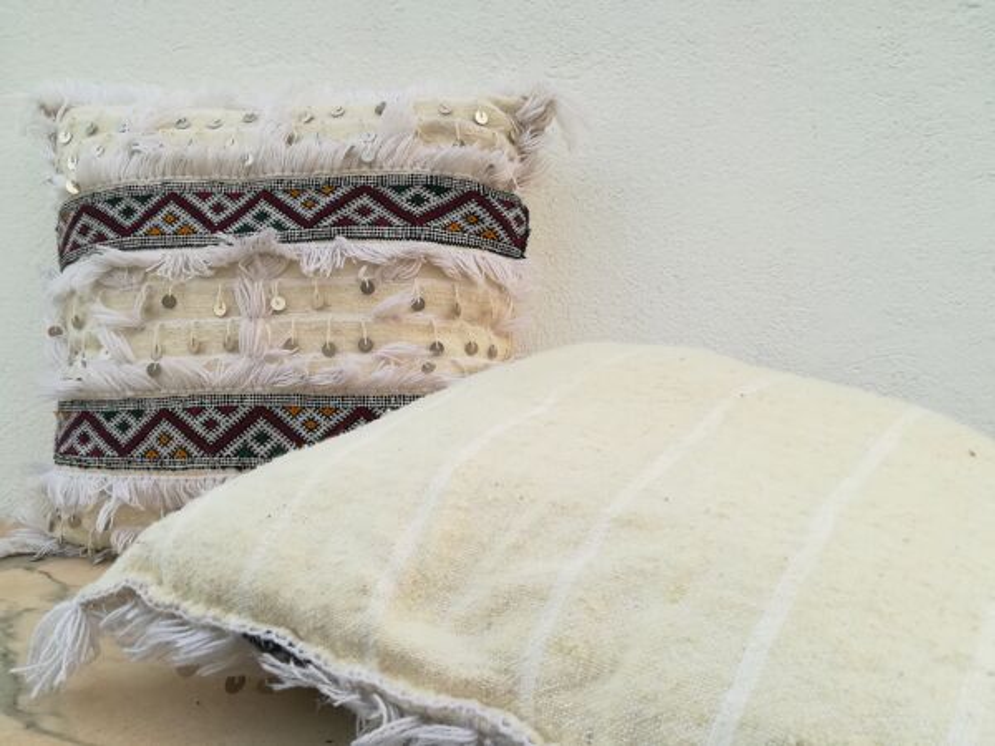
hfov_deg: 67.3
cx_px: 498
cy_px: 373
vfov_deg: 53.1
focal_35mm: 26
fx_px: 747
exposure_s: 1/50
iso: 64
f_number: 2.2
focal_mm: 3.83
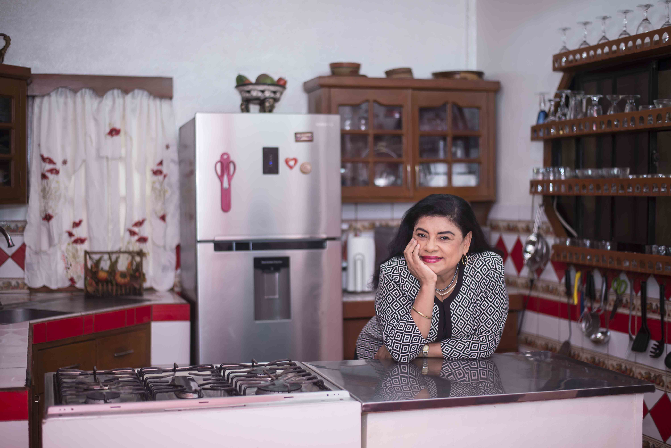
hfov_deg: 39.6
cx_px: 336
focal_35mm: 50
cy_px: 224
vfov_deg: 27.0
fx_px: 932
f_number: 1.8
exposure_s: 1/80
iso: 200
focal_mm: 50
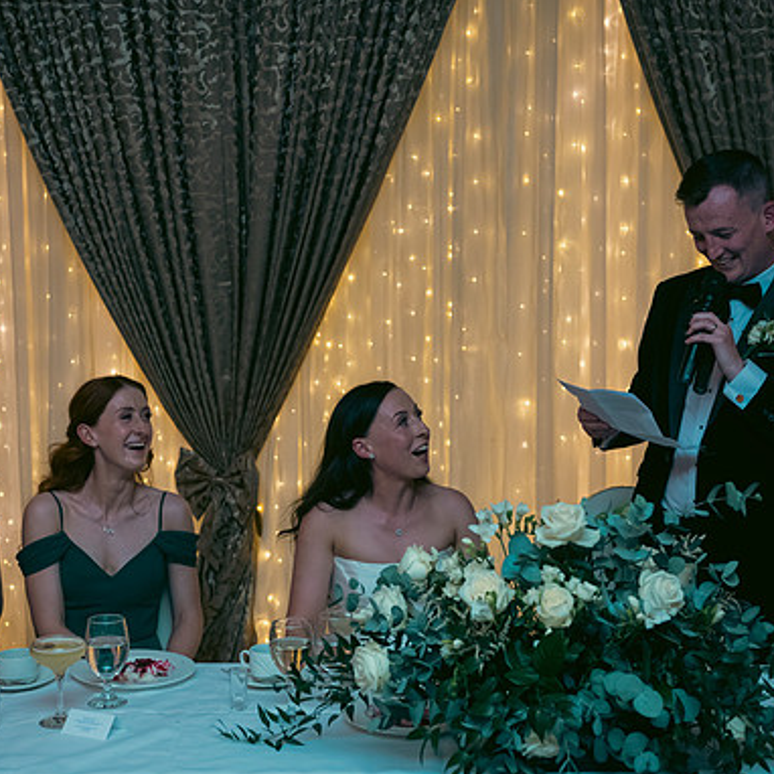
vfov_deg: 27.7
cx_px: 349
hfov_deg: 27.7
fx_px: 1568
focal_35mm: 62
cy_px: 386
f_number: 3.5
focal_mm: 48
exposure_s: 1/160
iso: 800
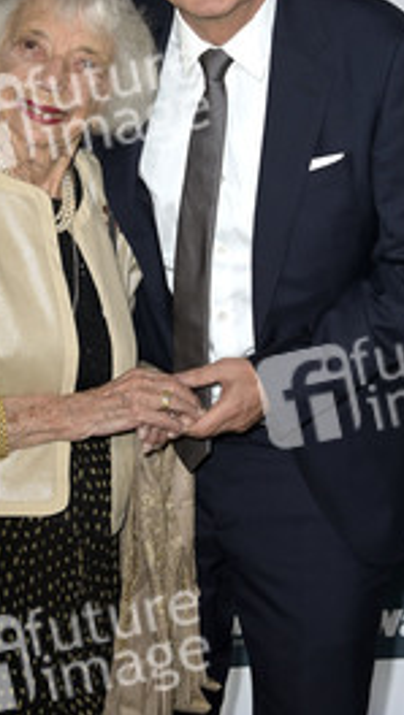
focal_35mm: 111
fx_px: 2109
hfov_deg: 10.9
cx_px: 149
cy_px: 249
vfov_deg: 19.2
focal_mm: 70
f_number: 5.6
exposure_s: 1/250
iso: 640
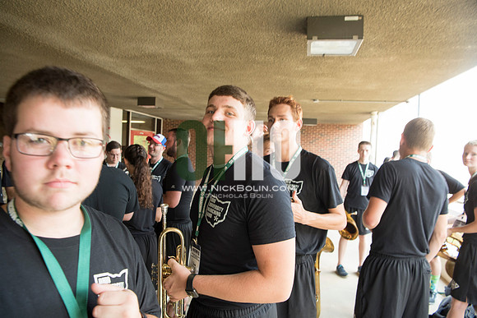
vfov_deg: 53.2
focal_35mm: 24
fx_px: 318
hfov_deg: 73.7
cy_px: 159
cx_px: 238
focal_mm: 24
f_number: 5
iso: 640
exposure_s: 1/60
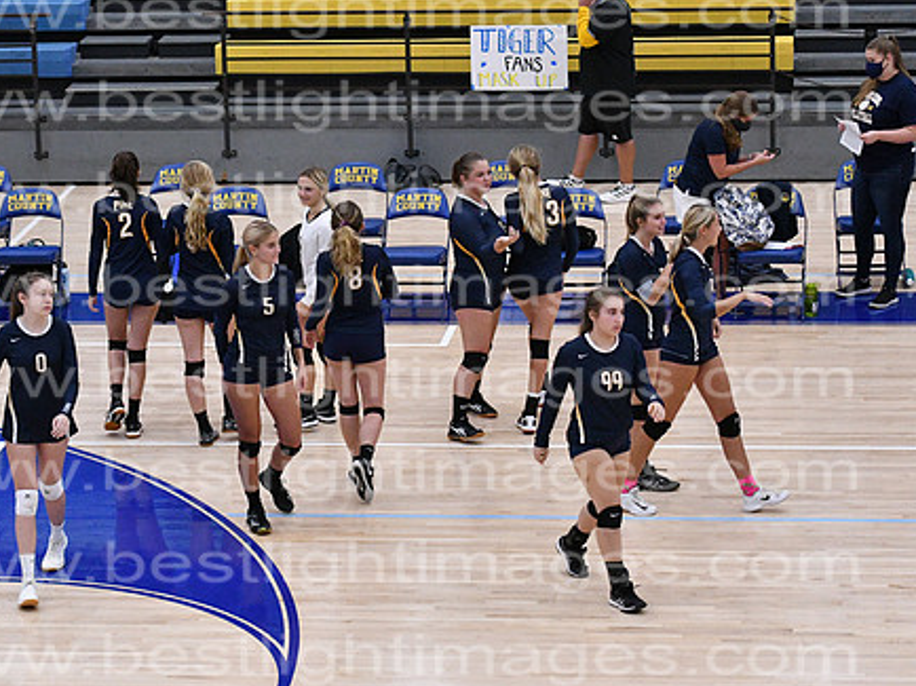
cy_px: 337
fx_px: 3570
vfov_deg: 11.0
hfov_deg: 14.6
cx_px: 380
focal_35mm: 135
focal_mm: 70
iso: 6400
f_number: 3.2
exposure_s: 1/1250
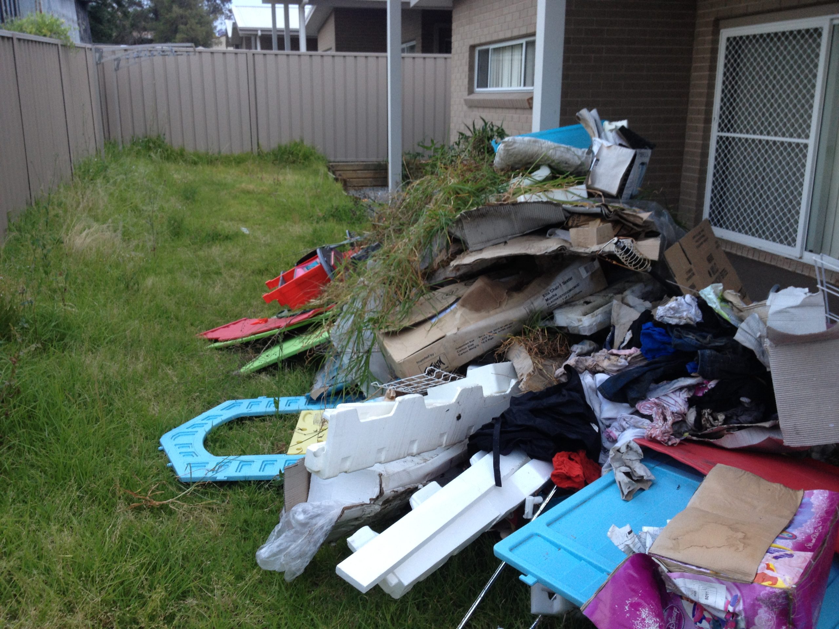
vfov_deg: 40.7
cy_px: 314
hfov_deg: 52.6
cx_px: 420
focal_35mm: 35
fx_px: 848
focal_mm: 4.28
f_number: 2.4
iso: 64
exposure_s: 1/20
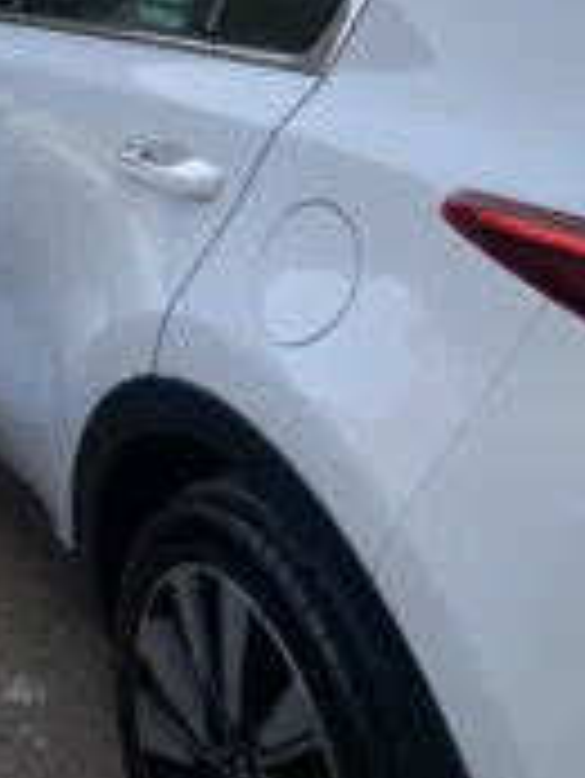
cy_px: 58
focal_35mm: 60
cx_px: 364
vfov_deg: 30.5
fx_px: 1350
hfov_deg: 24.4
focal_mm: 4.25
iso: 32
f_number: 1.8
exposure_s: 1/293
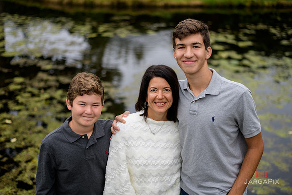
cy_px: 98
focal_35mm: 50
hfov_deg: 39.6
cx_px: 146
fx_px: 406
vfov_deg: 27.0
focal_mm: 50
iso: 200
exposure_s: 1/640
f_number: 2
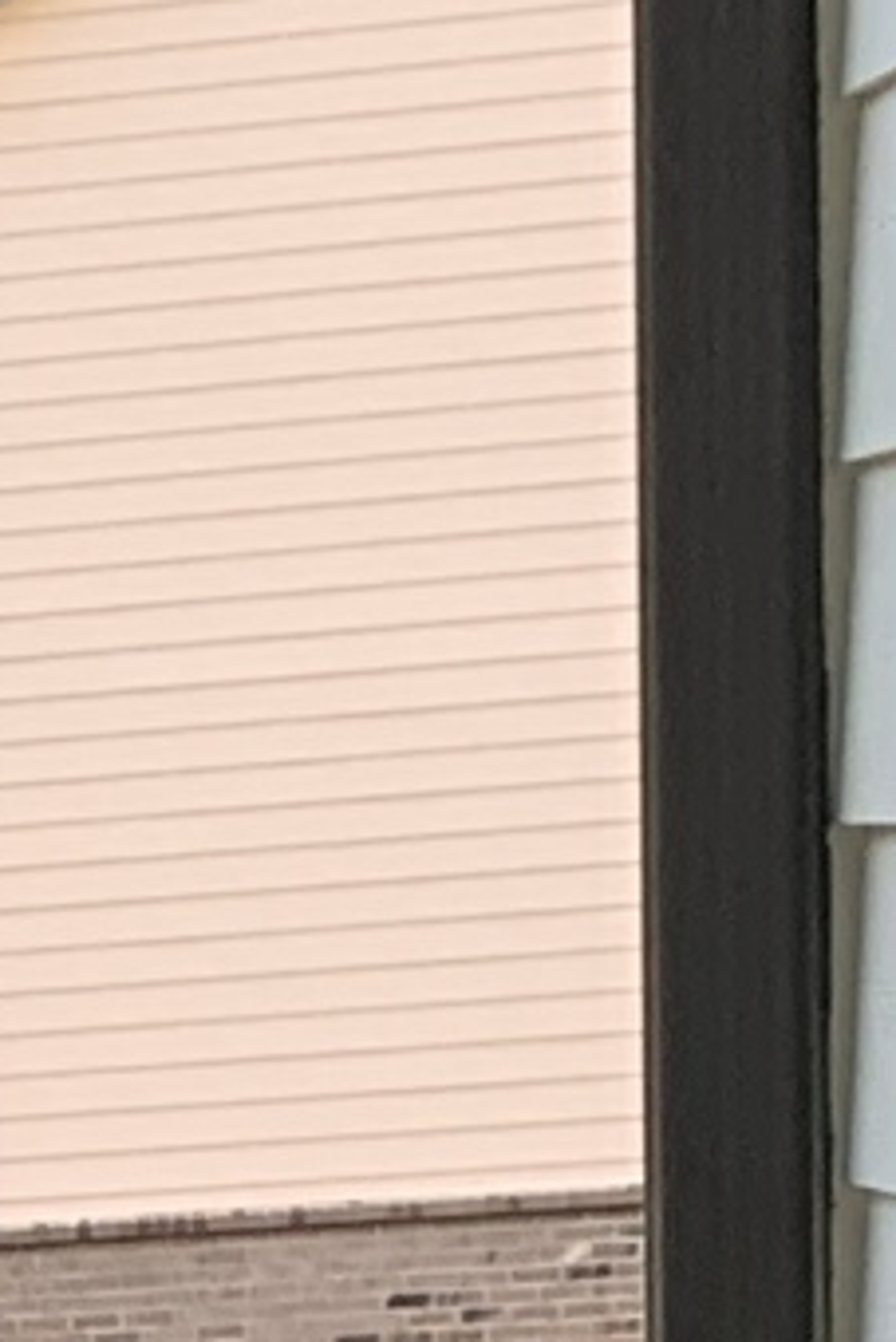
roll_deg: +4.5
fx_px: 9099
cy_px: 2566
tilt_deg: -9.6
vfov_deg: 8.1
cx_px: -3154
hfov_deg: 4.9
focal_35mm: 244
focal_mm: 4.25
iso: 40
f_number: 1.8
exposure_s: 1/120
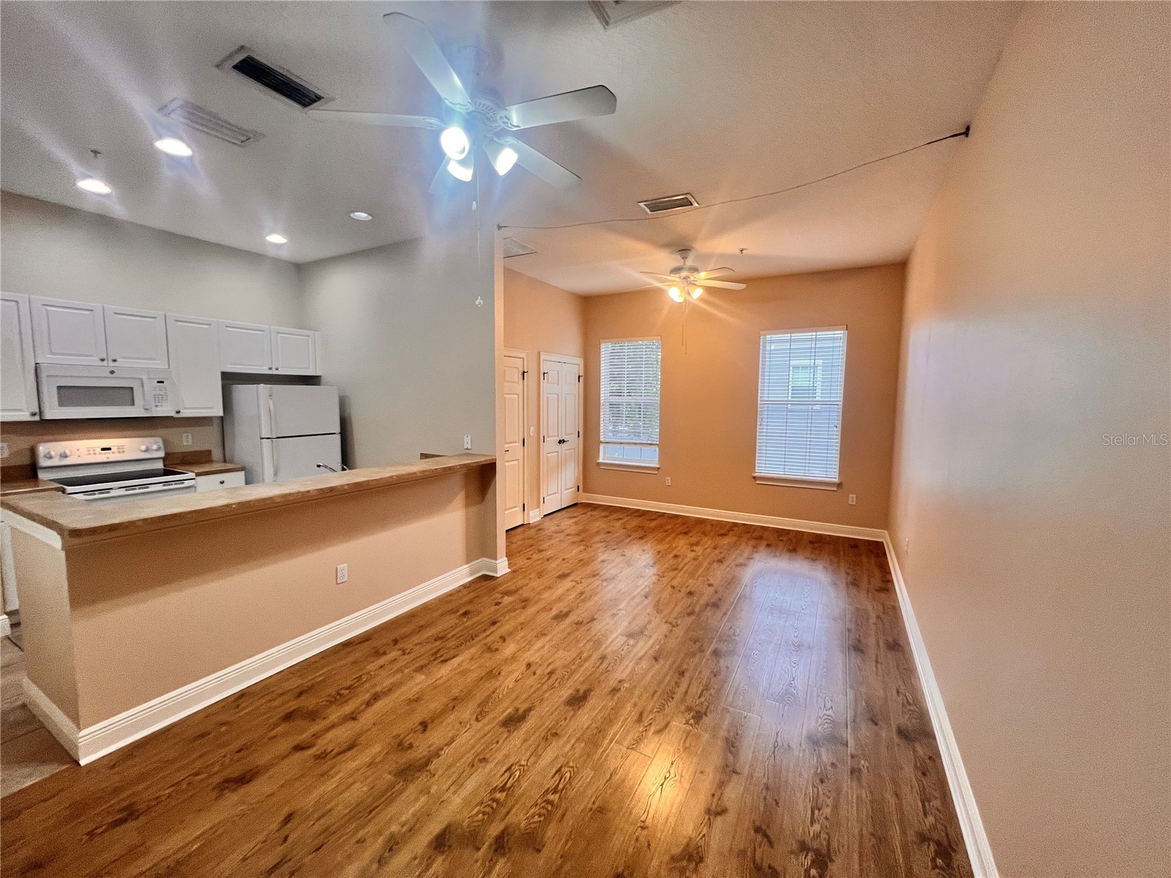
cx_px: 586
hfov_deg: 106.2
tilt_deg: -2.5
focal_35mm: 13
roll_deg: +0.4
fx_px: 440
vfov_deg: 89.9
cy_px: 439
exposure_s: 1/120
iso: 125
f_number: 1.8
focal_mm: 1.57
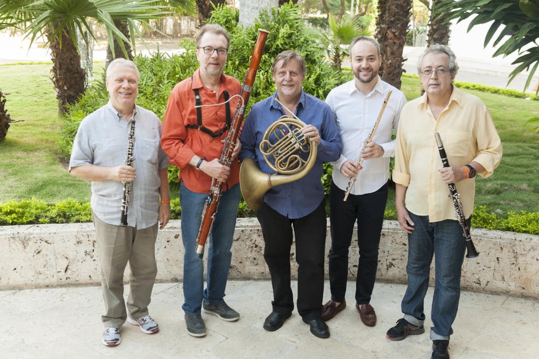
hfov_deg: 50.7
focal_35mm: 38
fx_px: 569
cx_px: 270
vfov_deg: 35.0
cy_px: 180
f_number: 4.5
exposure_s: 1/100
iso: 400
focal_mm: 38
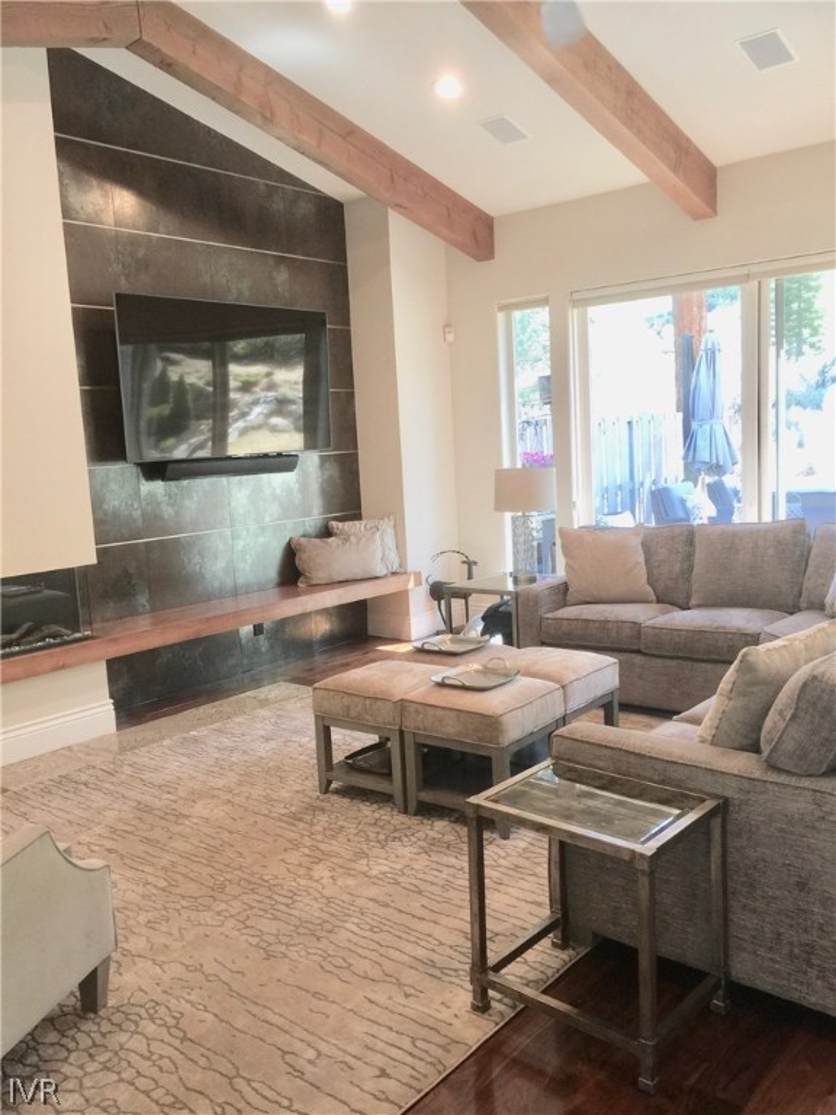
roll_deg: +2.0
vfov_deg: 61.7
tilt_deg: -7.3
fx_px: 934
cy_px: 558
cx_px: 418
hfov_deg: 48.2
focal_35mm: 29
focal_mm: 4.15
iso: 40
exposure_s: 1/30
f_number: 2.2
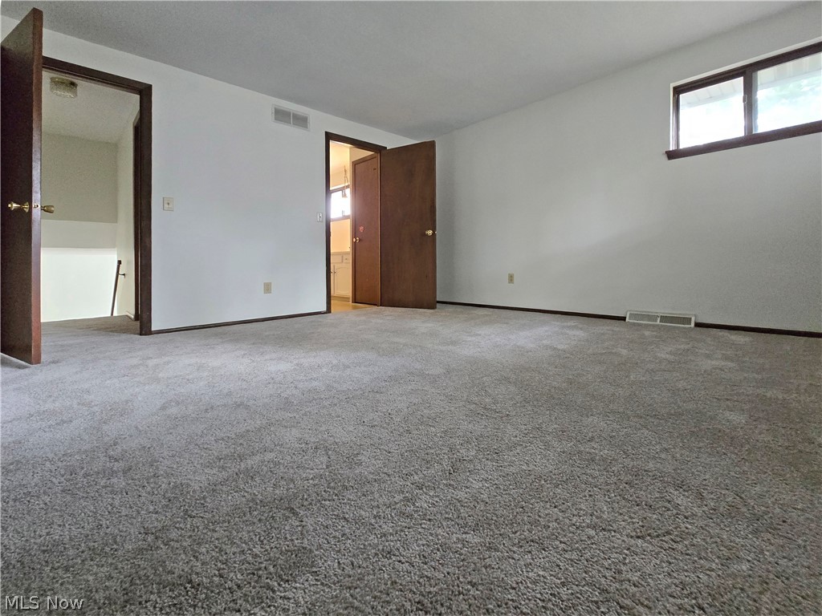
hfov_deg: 106.2
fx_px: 309
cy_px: 308
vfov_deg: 89.9
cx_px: 411
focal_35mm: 13
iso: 800
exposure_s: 1/100
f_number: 2.2
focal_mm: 2.2
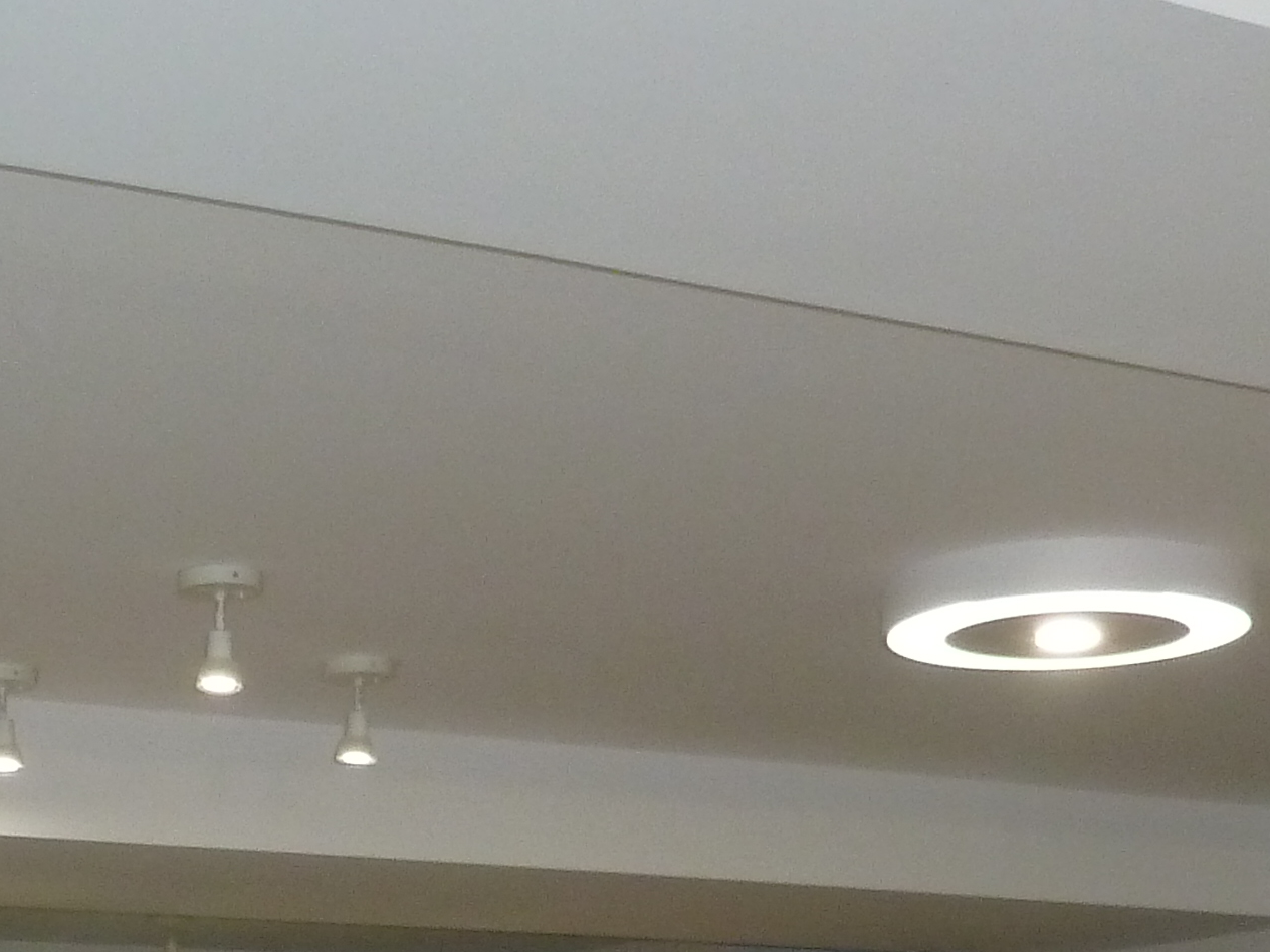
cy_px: 1420
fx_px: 3008
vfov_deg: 16.4
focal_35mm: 82
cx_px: 382
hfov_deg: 23.7
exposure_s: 1/60
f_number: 3.3
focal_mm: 4.3
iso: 200
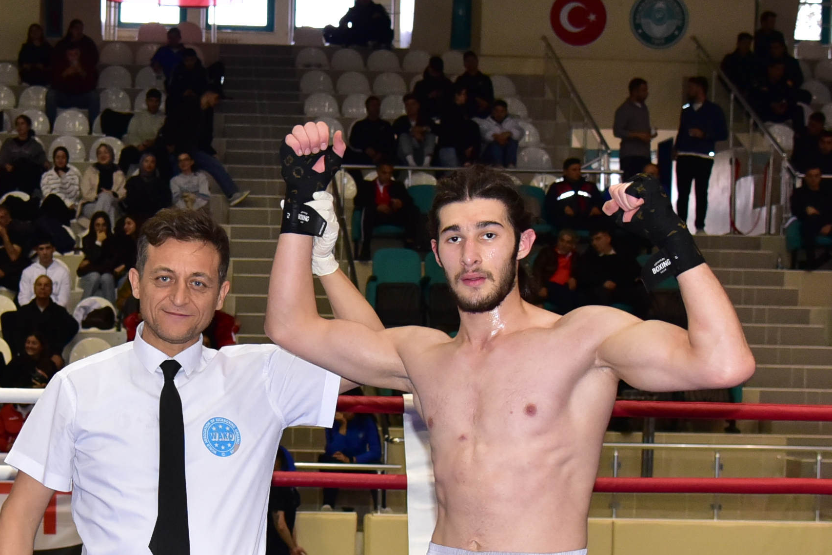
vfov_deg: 16.6
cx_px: 204
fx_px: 1895
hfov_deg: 24.5
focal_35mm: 82
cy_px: 374
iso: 2500
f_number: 4
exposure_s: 1/200
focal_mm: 31
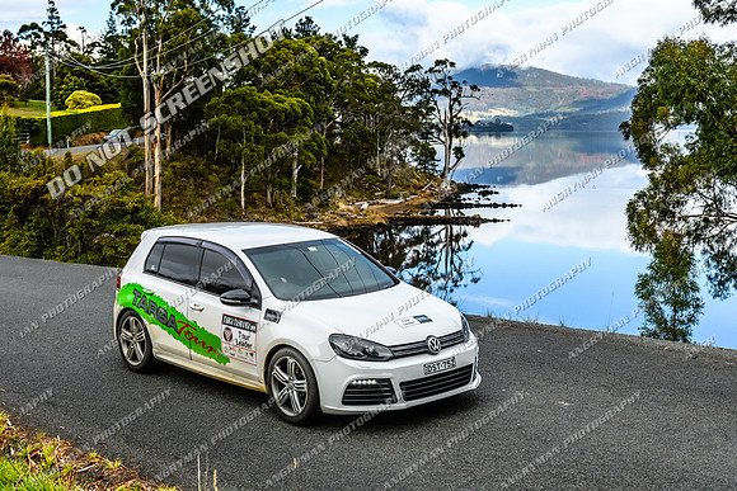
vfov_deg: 28.1
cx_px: 368
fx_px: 983
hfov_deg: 41.1
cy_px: 246
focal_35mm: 48
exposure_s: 1/5000
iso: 640
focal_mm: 32
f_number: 4.5
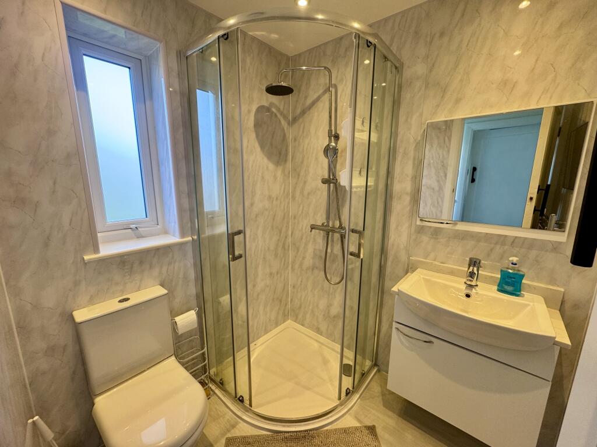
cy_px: 224
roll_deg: -0.6
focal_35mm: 14
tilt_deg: -11.1
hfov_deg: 102.1
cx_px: 298
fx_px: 241
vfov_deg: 85.7
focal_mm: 2.22
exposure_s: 1/99
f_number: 2.2
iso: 160
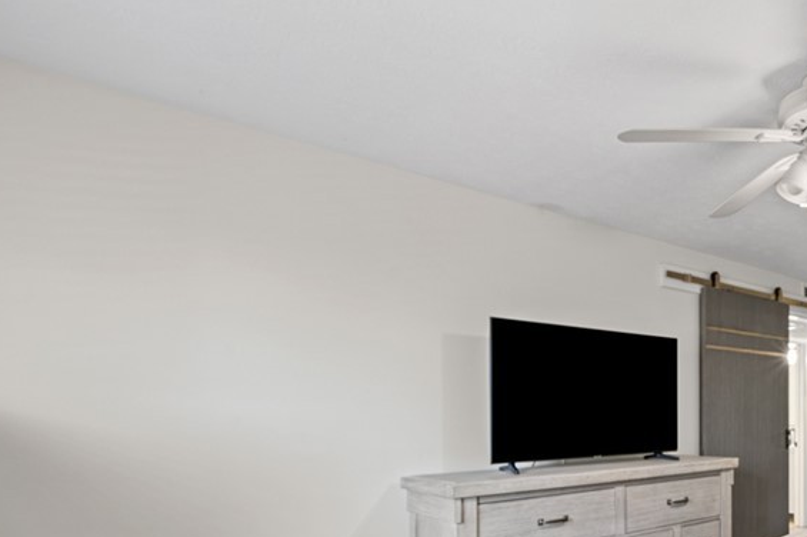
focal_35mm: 25
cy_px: 445
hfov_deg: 61.5
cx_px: 711
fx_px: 560
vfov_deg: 47.8
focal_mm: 13
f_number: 9
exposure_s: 1
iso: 250
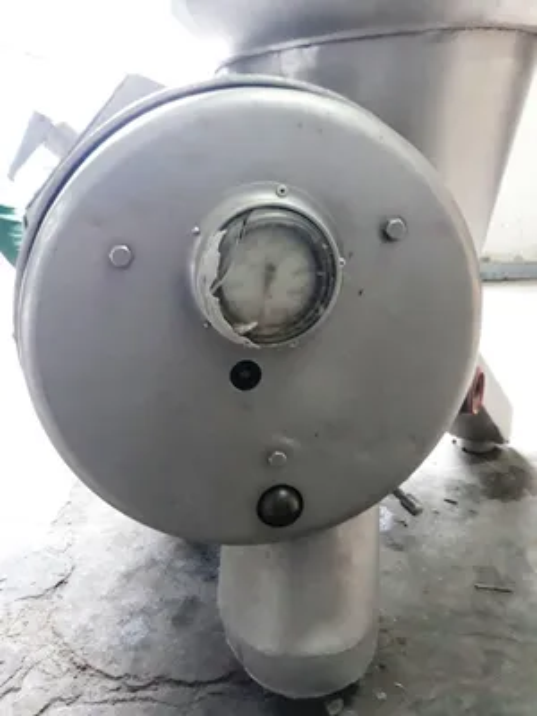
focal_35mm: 27
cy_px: 358
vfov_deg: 65.3
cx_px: 268
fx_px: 558
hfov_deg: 51.4
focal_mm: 3.71
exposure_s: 1/25
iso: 320
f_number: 1.7
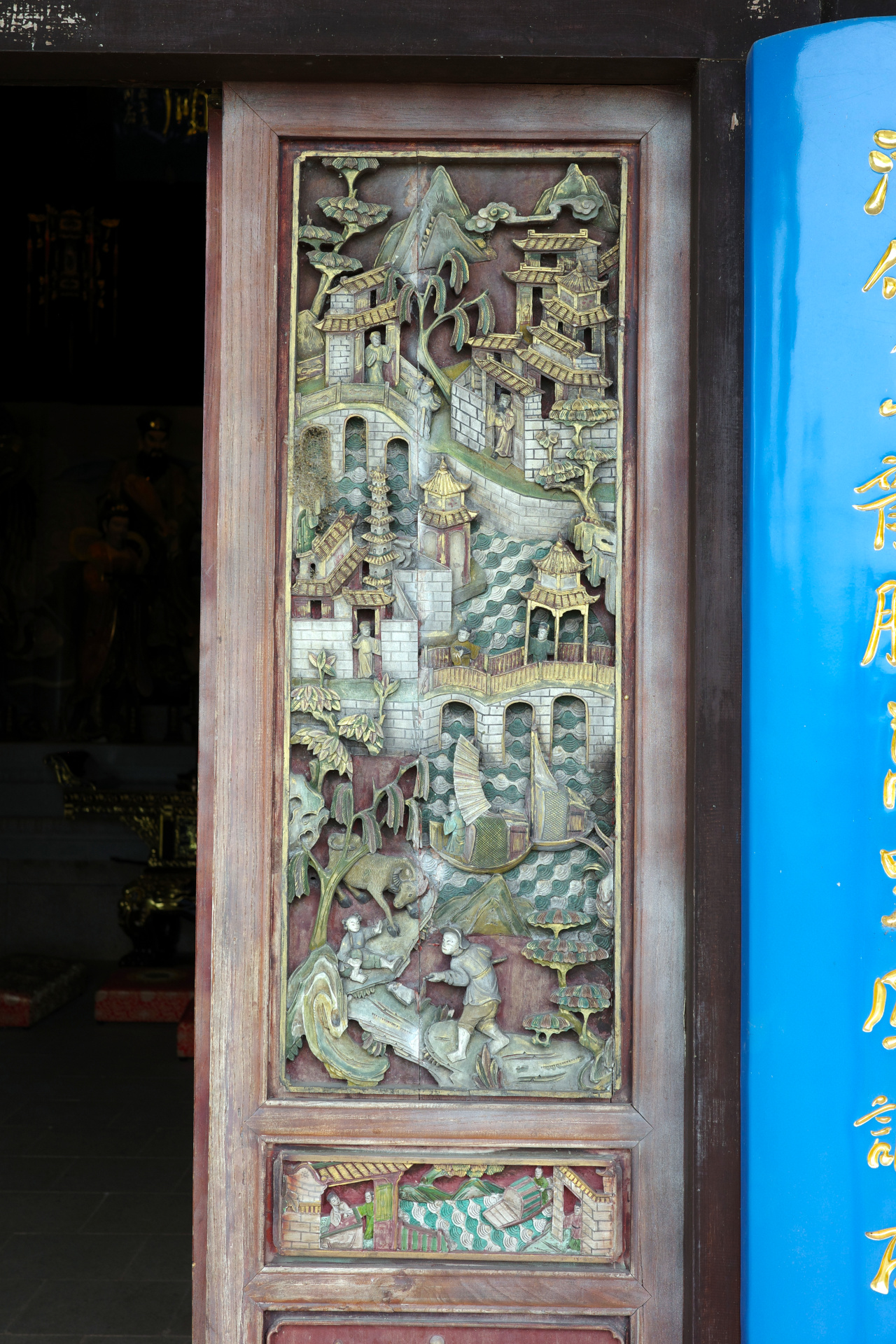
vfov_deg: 48.5
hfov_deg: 33.4
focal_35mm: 40
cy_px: 672
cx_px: 448
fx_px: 1493
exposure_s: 1/200
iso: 100
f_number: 4
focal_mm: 26
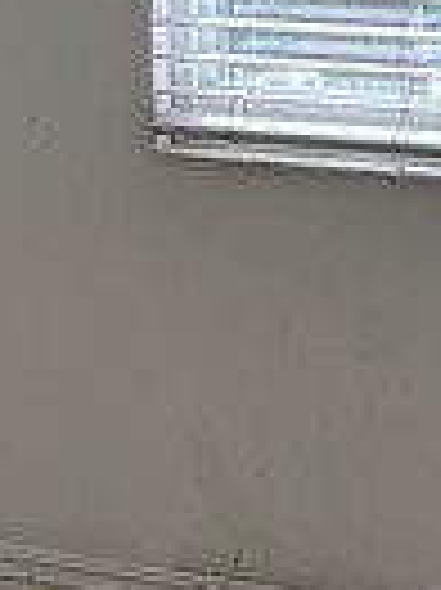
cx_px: 130
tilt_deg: -13.5
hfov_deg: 7.3
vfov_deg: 9.7
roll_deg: +0.1
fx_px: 3471
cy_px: 225
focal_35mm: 204
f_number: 1.6
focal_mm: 5.96
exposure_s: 1/272
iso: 50
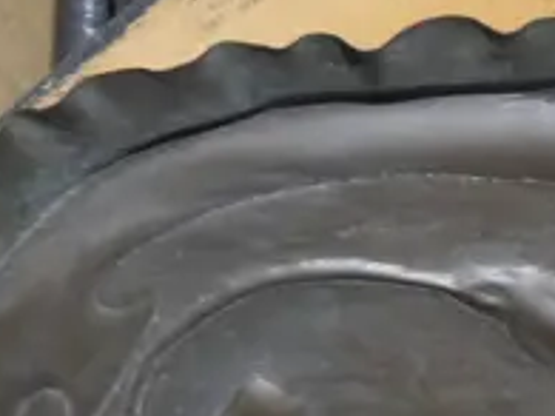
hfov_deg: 8.9
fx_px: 3365
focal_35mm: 210
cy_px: -40
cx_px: 1084
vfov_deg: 7.0
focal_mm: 20
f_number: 4.4
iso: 800
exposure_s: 1/60
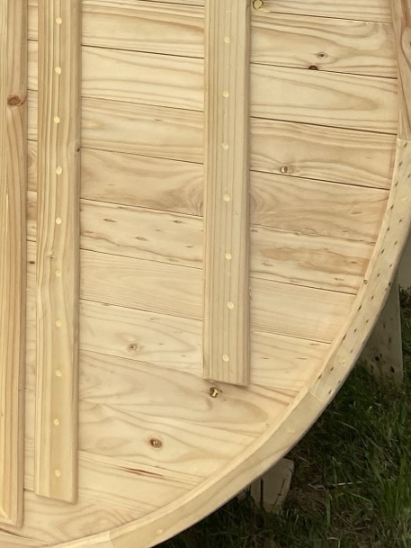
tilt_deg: +2.2
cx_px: -195
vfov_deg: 20.1
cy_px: -307
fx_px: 1298
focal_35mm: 82
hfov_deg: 16.5
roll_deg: +0.6
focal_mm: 4.25
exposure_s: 1/1464
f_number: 1.8
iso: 32
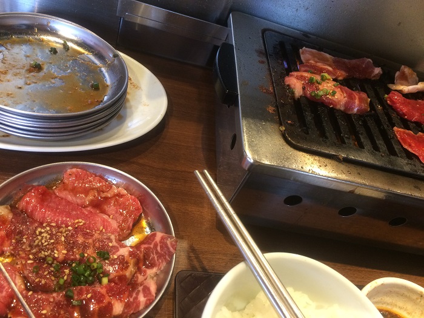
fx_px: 355
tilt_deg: -44.5
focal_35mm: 29
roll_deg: -26.2
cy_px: 159
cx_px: 212
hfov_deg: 61.7
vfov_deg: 48.2
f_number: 2.2
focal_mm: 4.15
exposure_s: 1/33
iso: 200
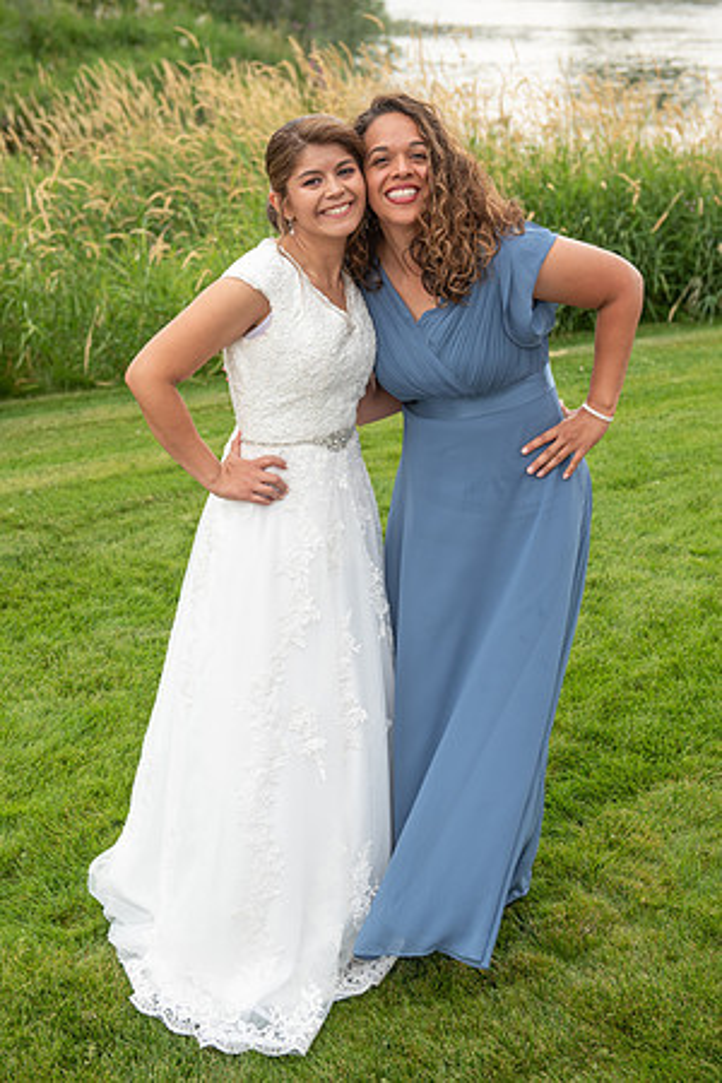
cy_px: 542
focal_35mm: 52
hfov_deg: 26.0
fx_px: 1564
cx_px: 361
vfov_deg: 38.2
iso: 100
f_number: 4.5
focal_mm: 52
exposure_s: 1/160
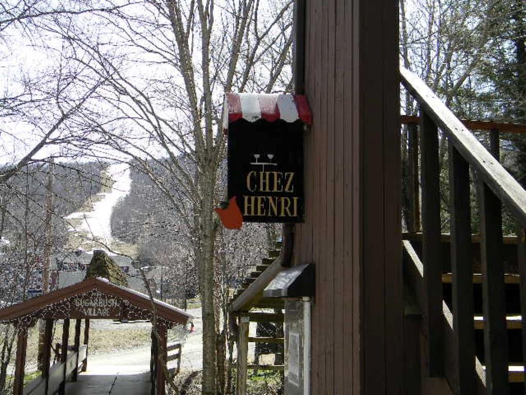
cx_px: 263
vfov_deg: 35.1
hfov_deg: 45.8
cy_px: 198
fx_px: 623
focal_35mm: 41
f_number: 3.8
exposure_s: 1/344
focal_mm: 7.3
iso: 80
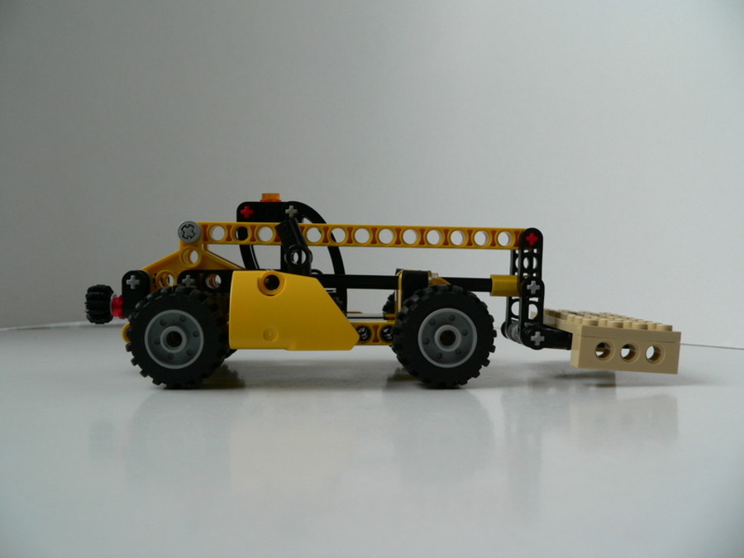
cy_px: 279
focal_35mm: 36
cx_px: 372
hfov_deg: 51.4
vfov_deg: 39.7
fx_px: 774
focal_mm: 6
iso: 80
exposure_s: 1/160
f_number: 2.8
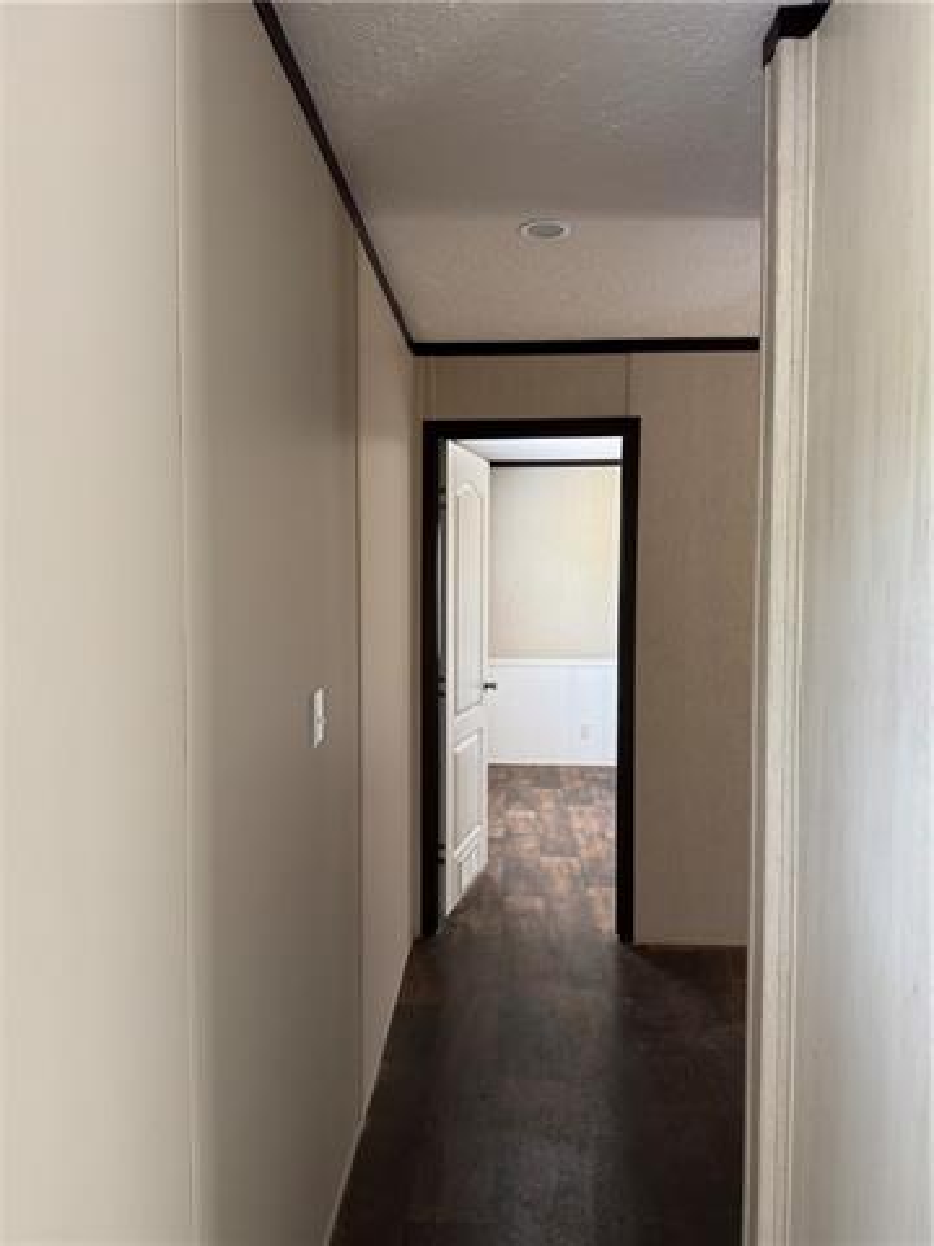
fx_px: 863
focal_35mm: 24
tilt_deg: -0.7
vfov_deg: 71.6
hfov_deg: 56.8
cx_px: 467
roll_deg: +0.2
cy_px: 623
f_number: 1.78
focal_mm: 6.76
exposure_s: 1/61
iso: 200
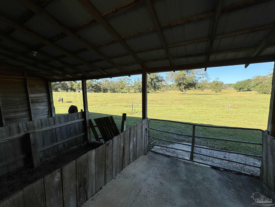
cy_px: 104
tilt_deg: -7.3
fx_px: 111
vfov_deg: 85.7
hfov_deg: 102.1
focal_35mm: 14
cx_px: 138
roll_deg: -1.4
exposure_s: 1/664
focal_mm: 2.22
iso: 40
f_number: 2.2
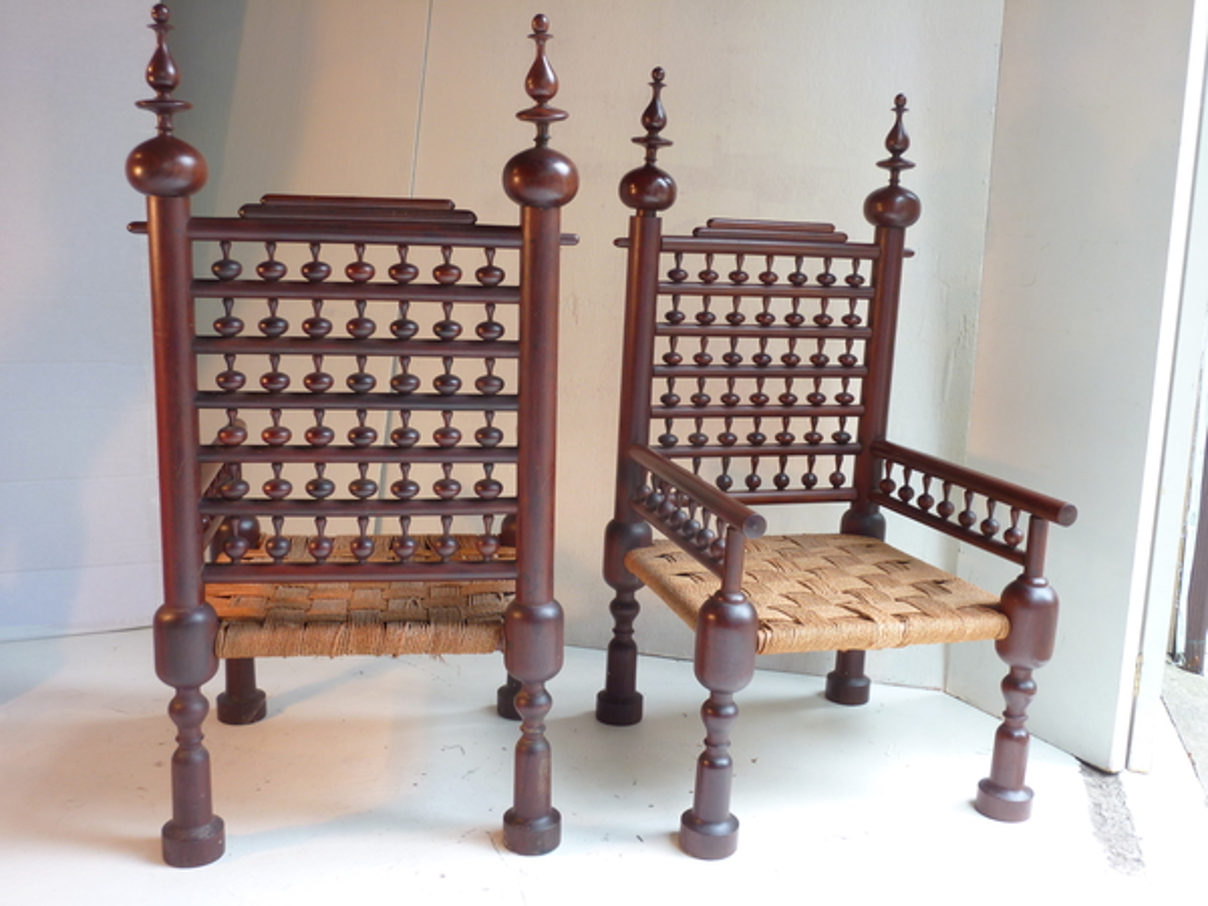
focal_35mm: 35
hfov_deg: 52.6
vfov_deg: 40.7
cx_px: 604
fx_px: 1221
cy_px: 453
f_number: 3.5
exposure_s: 1/8
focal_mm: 5.7
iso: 80
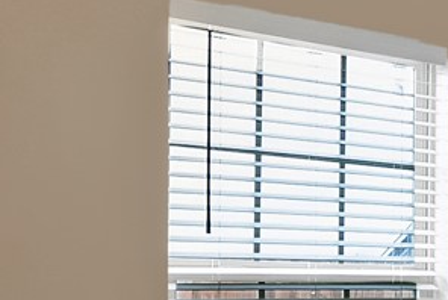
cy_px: 283
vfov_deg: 16.6
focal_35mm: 81
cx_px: 739
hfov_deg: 20.1
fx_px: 1009
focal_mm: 12
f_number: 9
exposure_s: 1/6
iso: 640
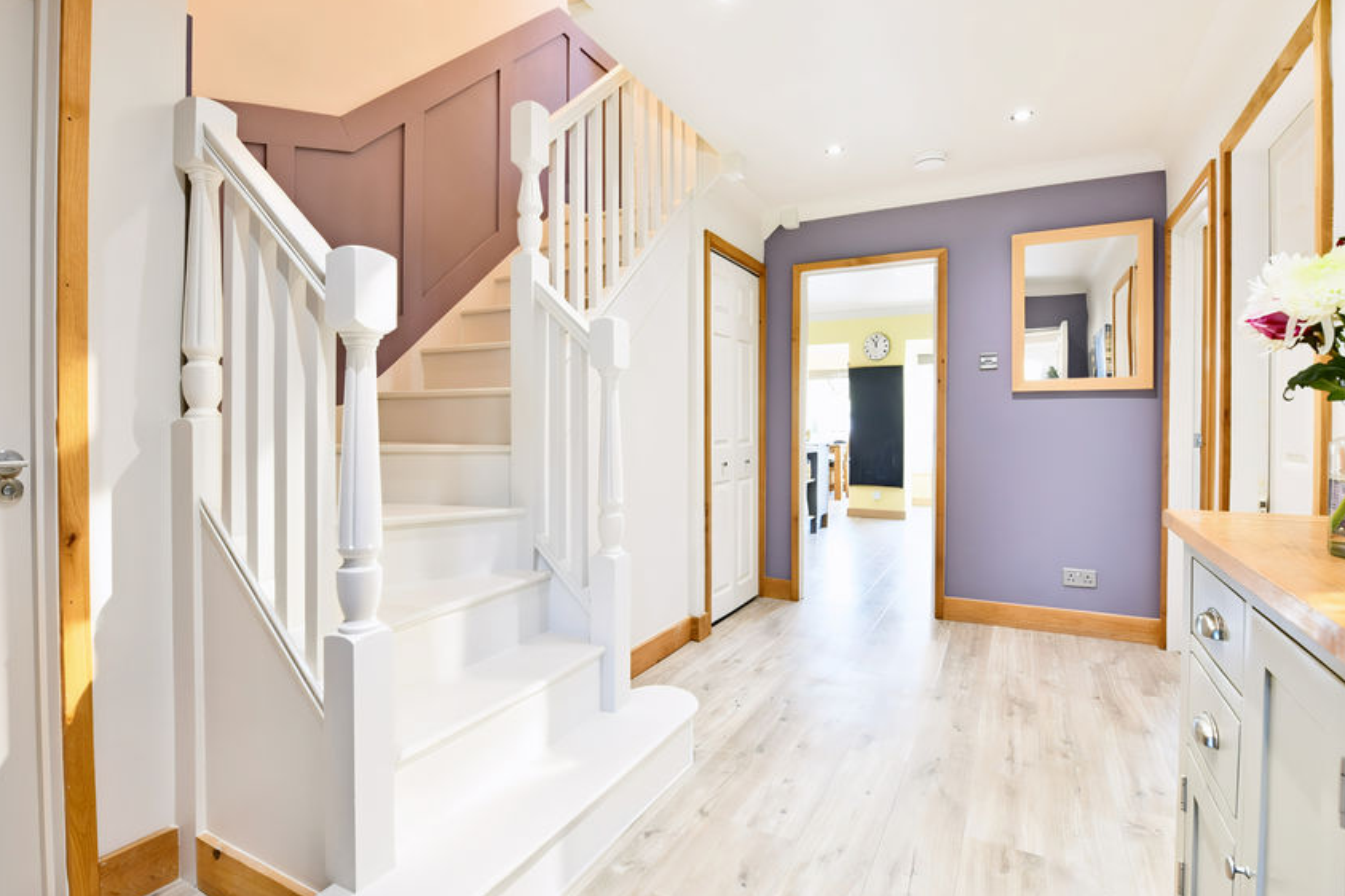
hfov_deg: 93.3
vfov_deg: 70.4
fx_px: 635
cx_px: 683
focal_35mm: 17
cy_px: 438
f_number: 8
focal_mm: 14
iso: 250
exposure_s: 1/15
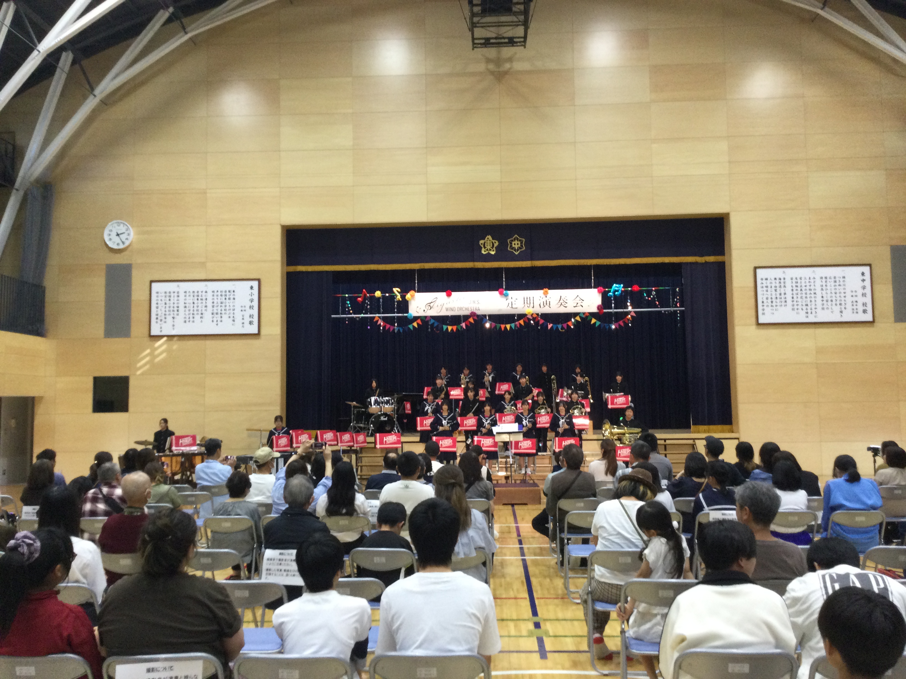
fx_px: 811
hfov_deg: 58.4
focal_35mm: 31
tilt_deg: -2.0
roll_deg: +0.4
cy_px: 340
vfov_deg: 45.4
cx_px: 453
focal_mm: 3.3
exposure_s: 1/30
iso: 80
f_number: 2.4
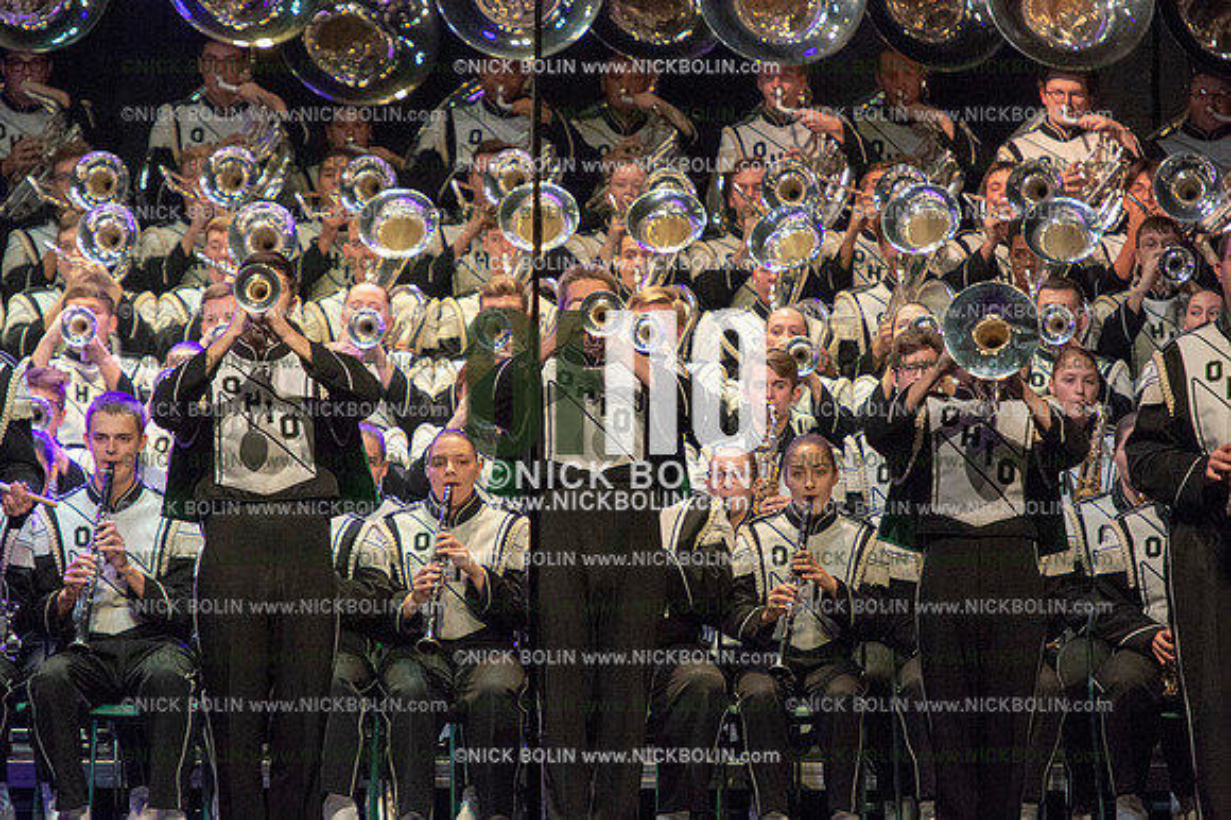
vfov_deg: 5.1
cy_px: 410
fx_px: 9227
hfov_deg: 7.6
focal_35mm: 270
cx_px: 616
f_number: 5.6
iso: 8000
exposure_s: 1/400
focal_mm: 270
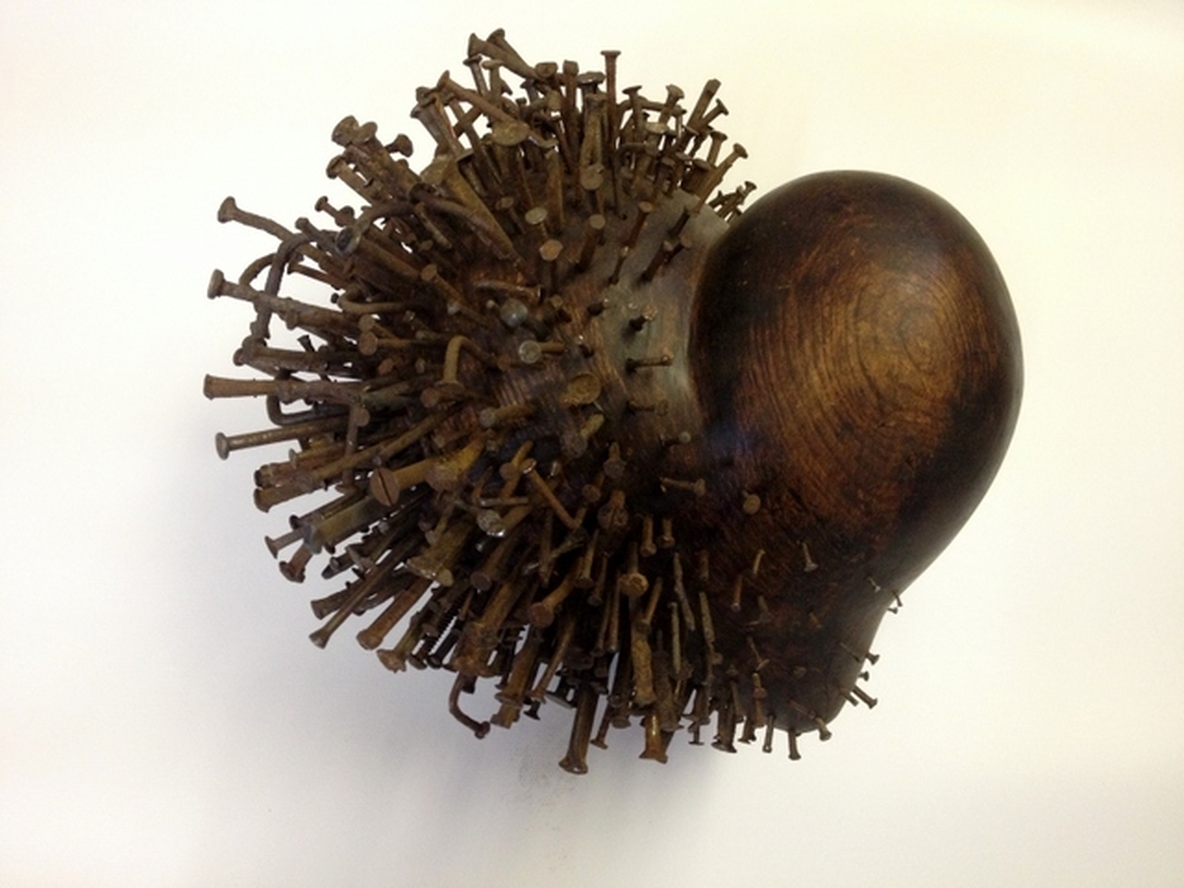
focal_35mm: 35
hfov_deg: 52.6
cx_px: 592
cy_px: 444
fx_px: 1197
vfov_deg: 40.7
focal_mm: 4.28
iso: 200
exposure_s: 1/20
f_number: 2.4
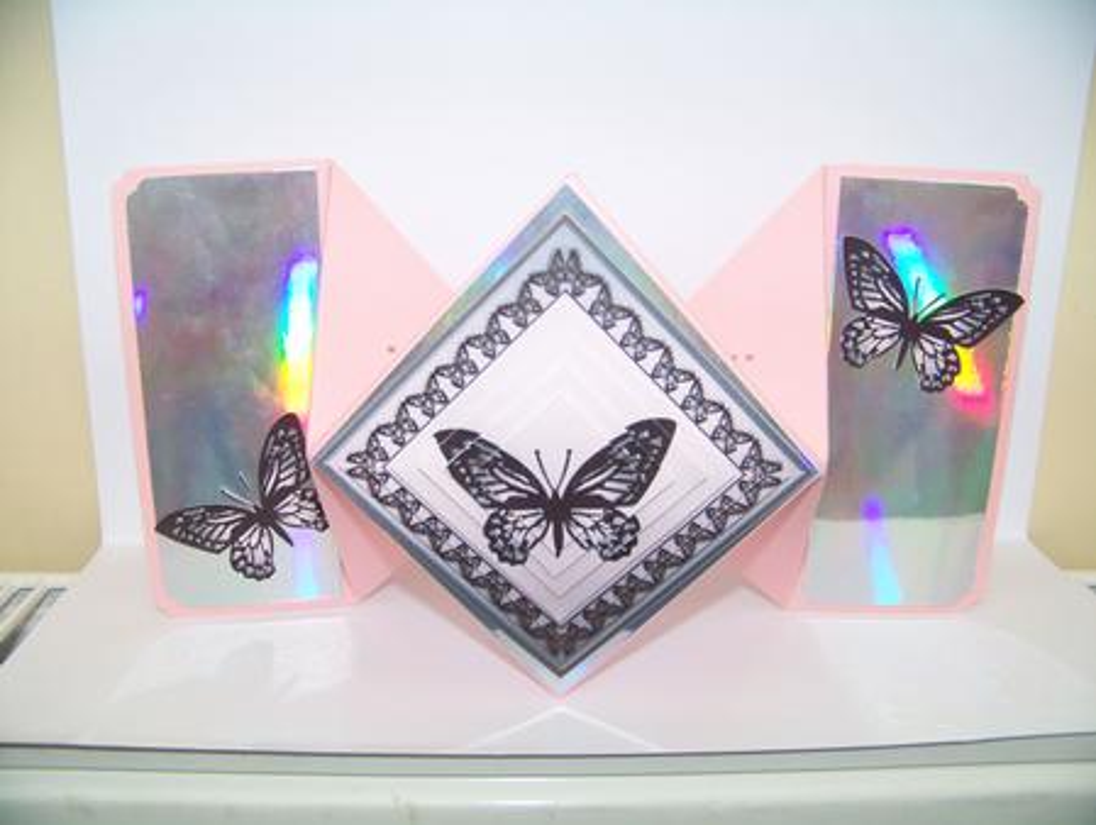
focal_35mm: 36
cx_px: 548
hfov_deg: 51.3
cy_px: 412
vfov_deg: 39.7
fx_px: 1141
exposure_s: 1/320
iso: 68
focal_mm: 5.85
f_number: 2.8
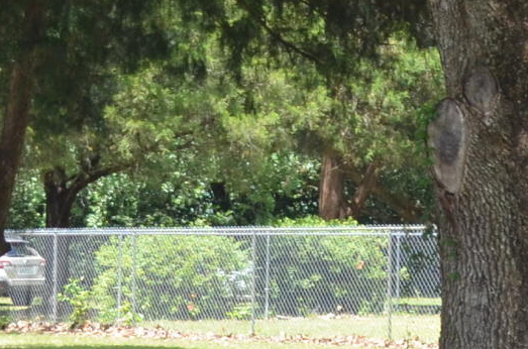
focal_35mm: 241
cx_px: 355
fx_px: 3526
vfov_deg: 5.6
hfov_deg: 8.6
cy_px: -219
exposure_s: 1/200
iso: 200
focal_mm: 28
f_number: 7.1
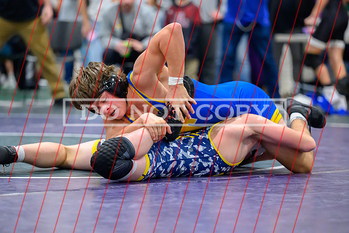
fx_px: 1531
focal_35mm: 158
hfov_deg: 13.0
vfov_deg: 8.7
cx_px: 172
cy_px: 124
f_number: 2.8
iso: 8000
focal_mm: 145
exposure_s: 1/640
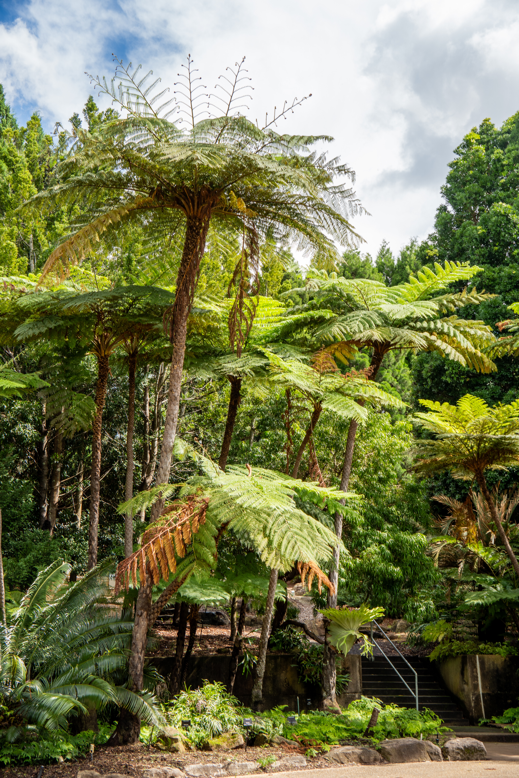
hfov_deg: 25.1
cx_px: 260
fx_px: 1168
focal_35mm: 54
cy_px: 389
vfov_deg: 36.9
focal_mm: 36
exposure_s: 1/200
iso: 100
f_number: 5
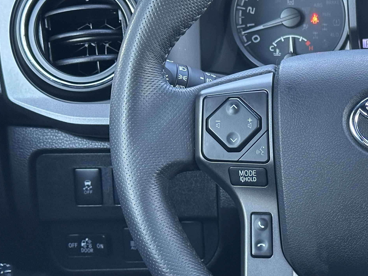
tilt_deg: -21.1
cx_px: 390
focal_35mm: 103
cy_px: 138
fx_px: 1095
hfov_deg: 18.5
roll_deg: +3.6
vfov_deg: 14.4
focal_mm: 6.86
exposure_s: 1/60
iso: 250
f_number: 1.78
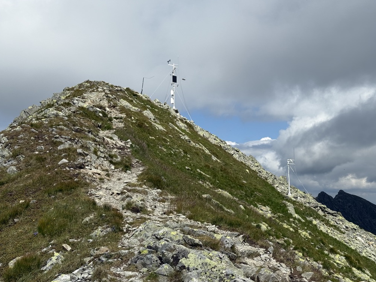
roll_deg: +0.3
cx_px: 190
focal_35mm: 49
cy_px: 142
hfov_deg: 38.9
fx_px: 532
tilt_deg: +5.6
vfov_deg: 29.7
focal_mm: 6.76
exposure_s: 1/8772
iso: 64
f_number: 1.78
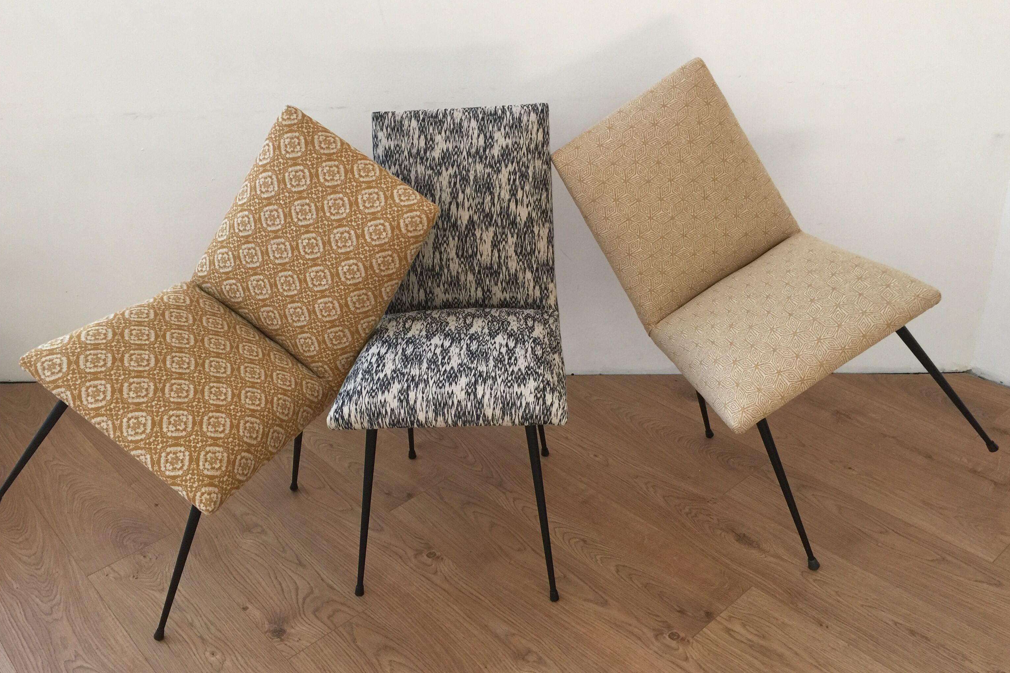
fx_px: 898
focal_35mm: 32
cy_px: 336
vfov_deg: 41.1
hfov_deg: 58.7
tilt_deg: -28.2
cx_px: 500
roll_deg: +5.1
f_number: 2.2
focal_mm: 4.15
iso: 50
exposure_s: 1/17
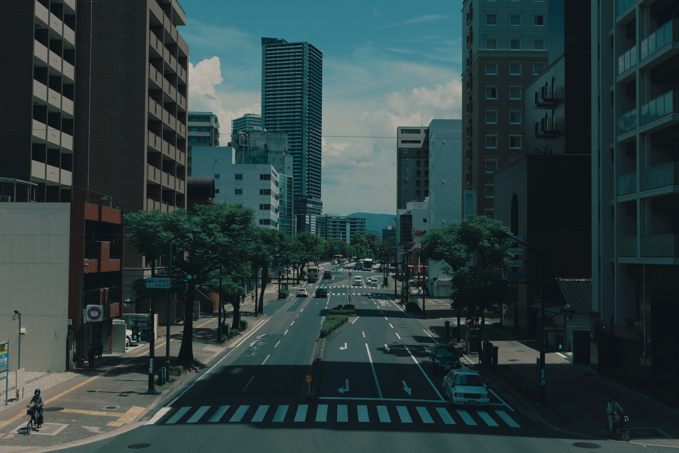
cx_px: 340
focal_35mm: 44
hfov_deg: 44.5
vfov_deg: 30.5
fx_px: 830
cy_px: 226
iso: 640
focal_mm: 44
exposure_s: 1/1600
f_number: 8
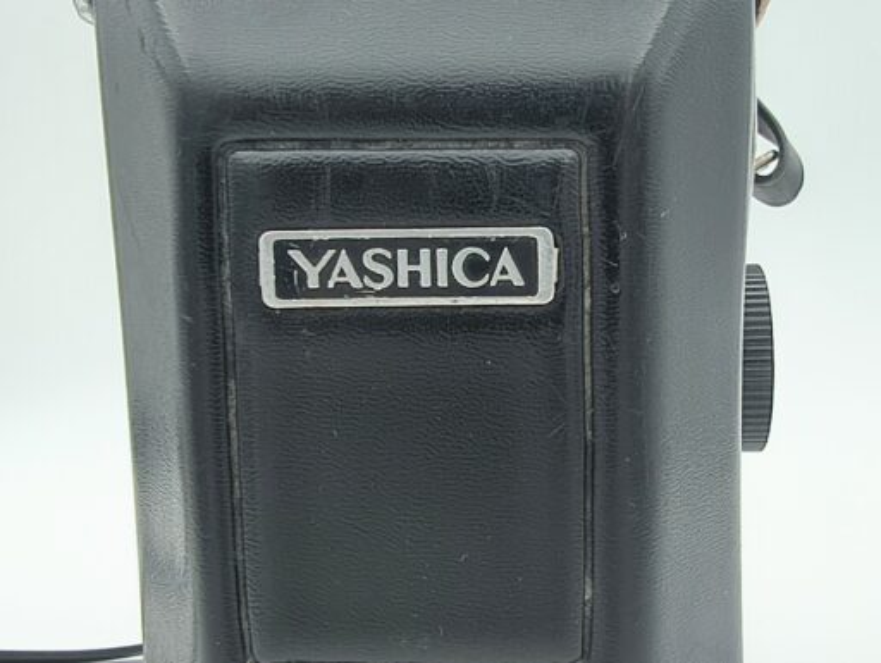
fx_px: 611
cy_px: 332
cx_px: 440
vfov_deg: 56.9
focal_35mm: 24
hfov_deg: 71.5
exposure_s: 1/100
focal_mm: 1.83
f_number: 2
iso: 179
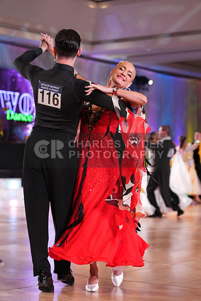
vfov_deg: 21.9
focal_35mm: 93
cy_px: 150
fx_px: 778
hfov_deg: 14.7
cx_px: 100
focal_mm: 93
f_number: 4
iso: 2500
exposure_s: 1/400
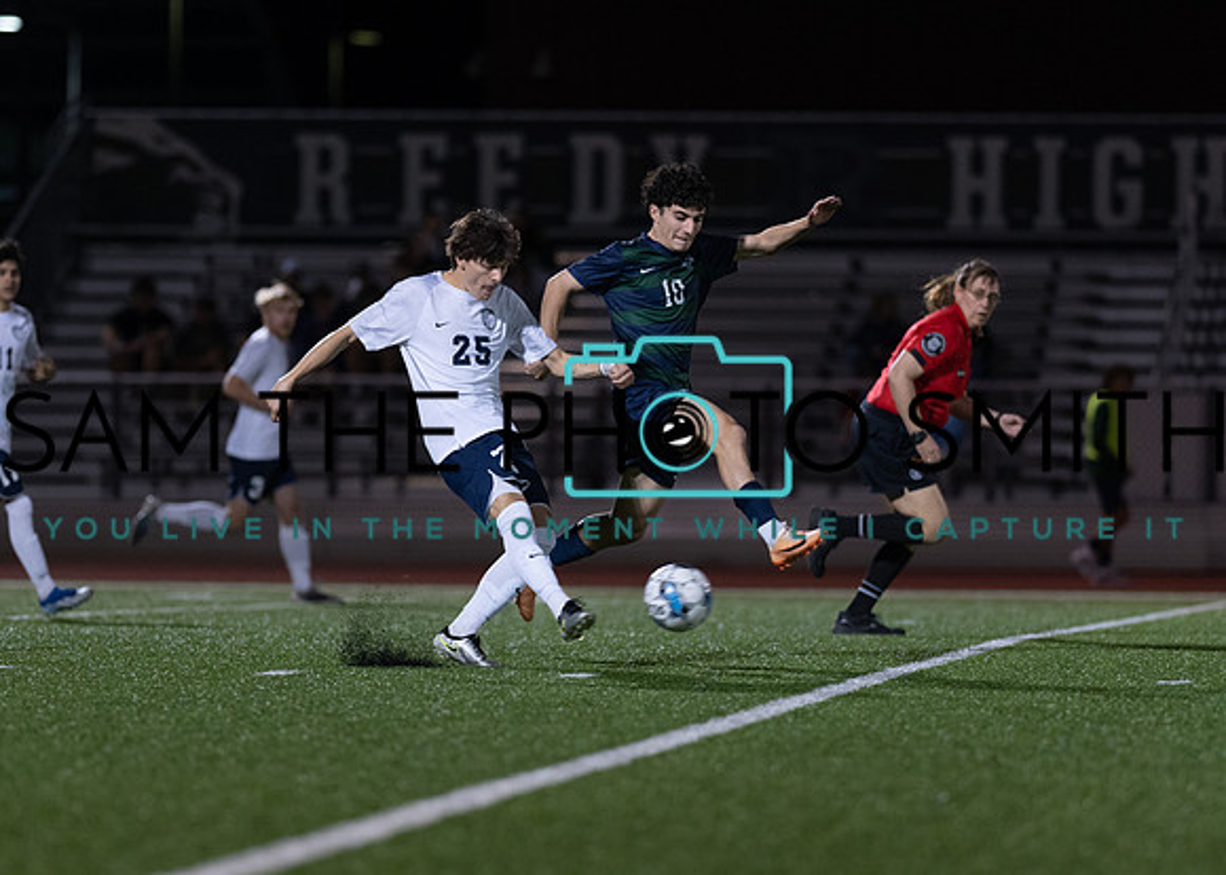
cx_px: 600
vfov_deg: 5.6
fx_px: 9003
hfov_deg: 7.8
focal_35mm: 259
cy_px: 447
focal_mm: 135
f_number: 1.8
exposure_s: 1/1250
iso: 1250
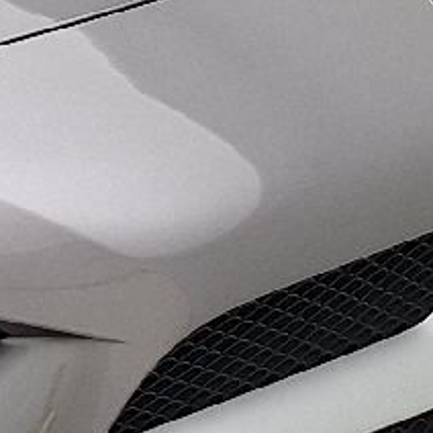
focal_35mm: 184
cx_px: -970
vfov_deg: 9.4
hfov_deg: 7.9
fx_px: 2604
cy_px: 12
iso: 50
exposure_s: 1/100
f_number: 1.8
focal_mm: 5.54
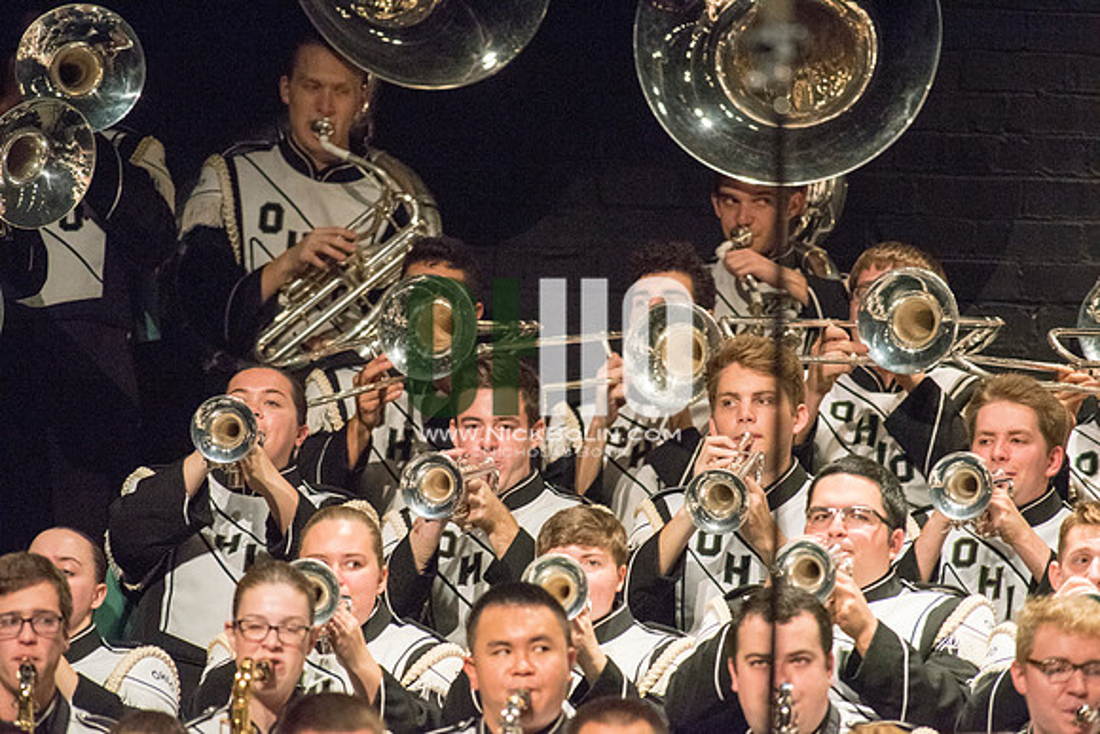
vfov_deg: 2.3
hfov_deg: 3.4
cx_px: 550
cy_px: 367
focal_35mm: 600
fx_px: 18337
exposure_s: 1/320
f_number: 5.6
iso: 4000
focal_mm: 600
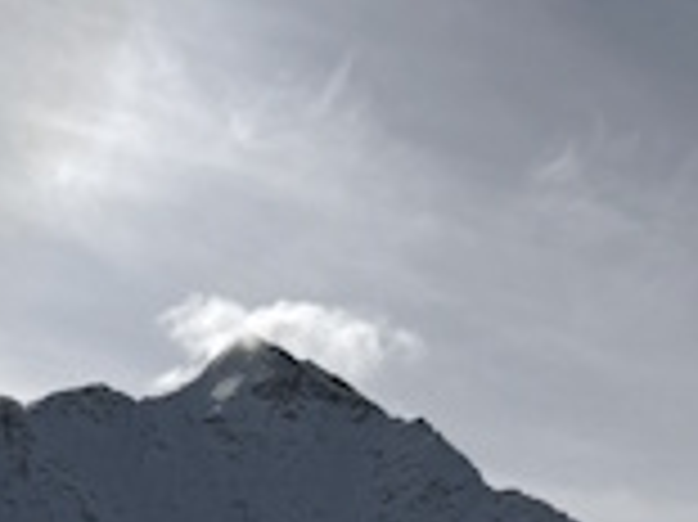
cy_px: 936
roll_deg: +0.0
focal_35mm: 93
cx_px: 513
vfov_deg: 14.1
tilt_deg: -2.5
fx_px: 1874
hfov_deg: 20.9
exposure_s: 1/14286
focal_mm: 6.76
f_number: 1.78
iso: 64
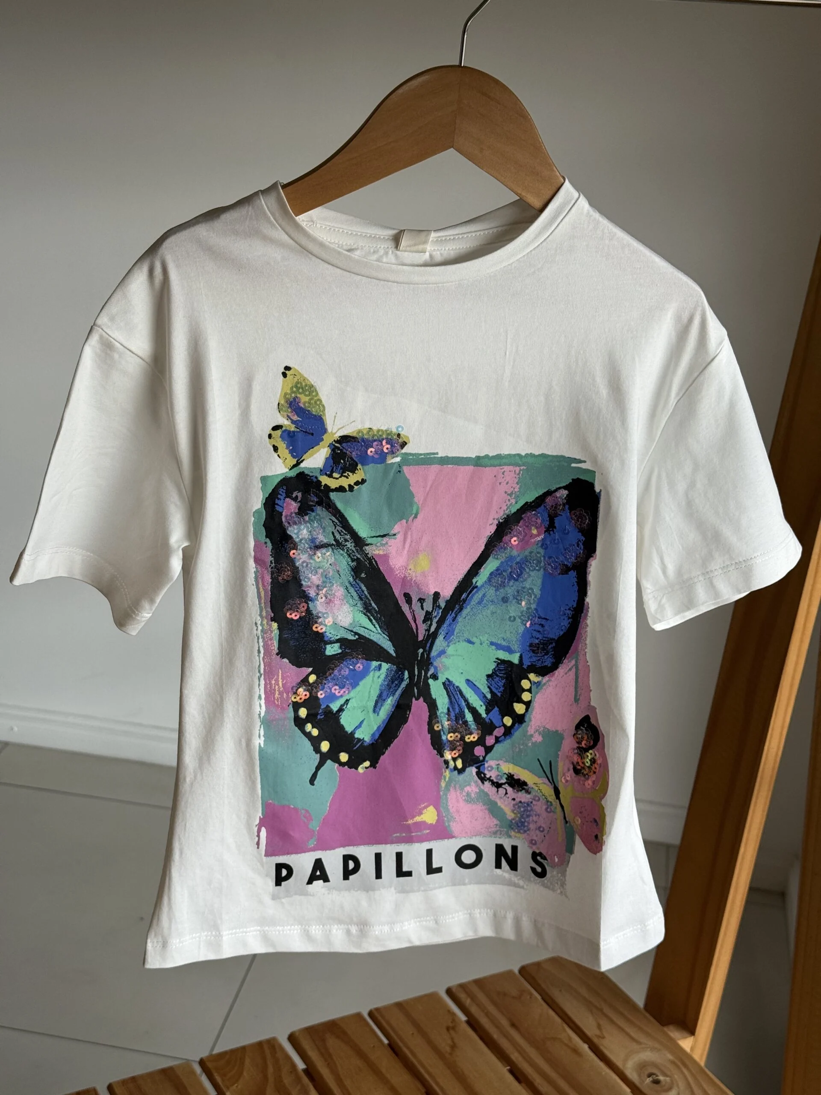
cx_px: 410
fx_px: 1518
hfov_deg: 30.3
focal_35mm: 48
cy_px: 548
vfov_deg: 39.7
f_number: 1.78
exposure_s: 1/121
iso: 80
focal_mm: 6.76
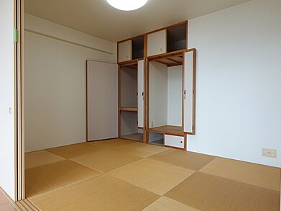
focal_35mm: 22
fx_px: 179
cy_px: 107
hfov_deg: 76.3
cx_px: 132
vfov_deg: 61.1
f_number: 2
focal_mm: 7.6
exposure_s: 1/50
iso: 125
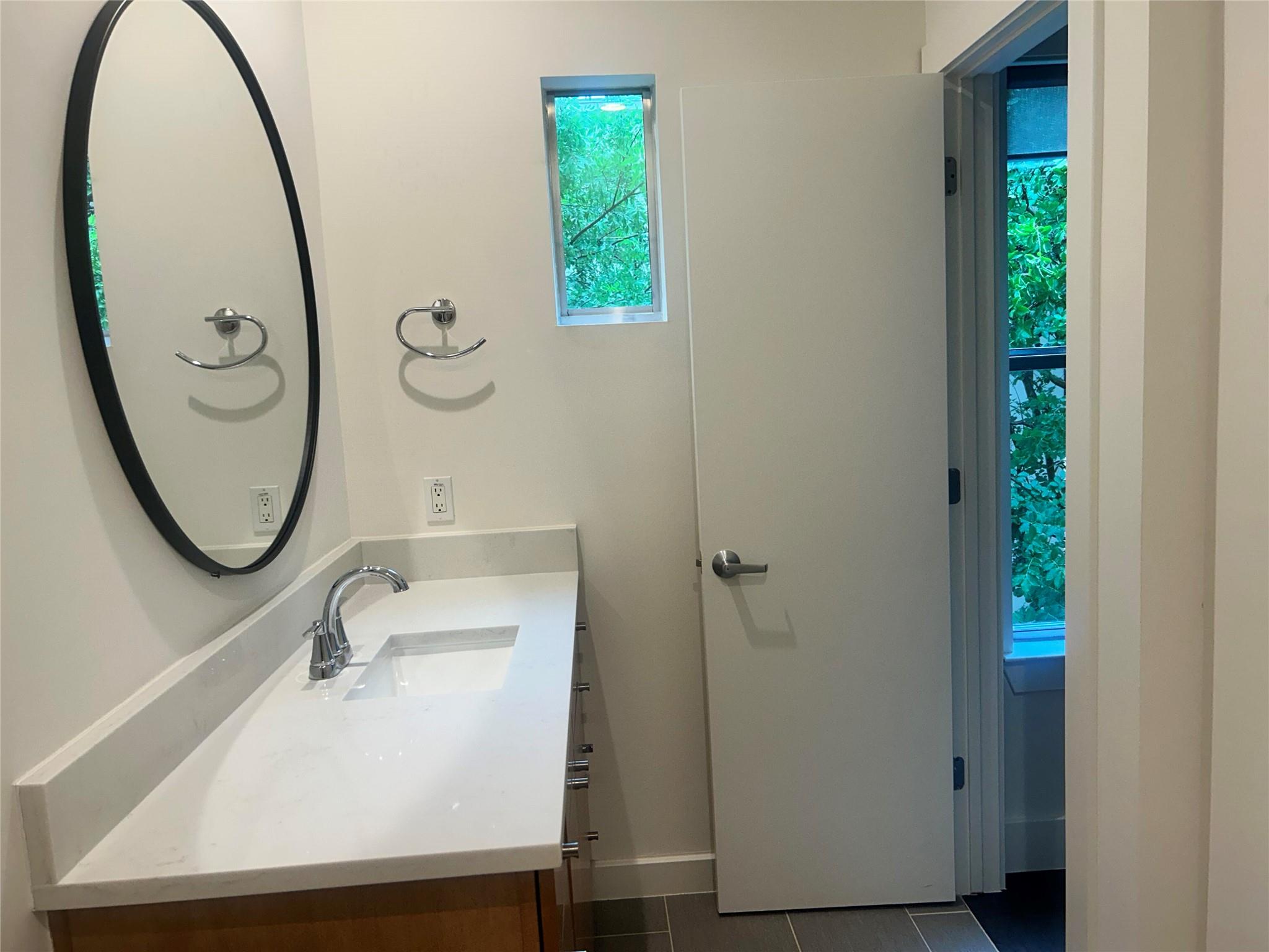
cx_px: 634
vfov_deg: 53.1
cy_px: 476
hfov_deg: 67.3
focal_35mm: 26
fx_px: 953
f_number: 1.5
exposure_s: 1/120
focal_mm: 5.7
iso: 80
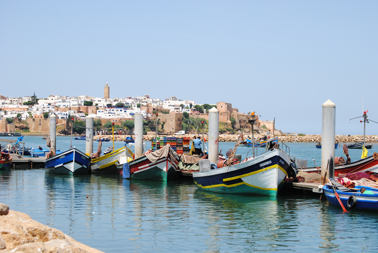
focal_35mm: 82
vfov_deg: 16.6
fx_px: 867
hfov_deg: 24.6
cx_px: 189
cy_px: 126
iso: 100
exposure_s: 1/250
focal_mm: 55
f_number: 8
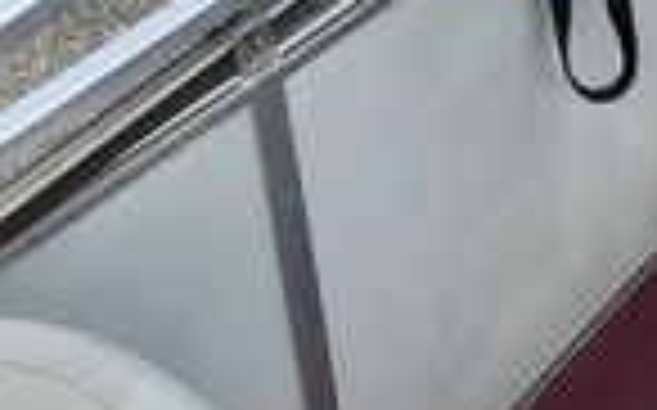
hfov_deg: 23.0
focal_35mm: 84
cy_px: -81
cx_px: 752
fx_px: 1503
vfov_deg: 15.0
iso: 25
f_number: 1.8
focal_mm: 3
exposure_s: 1/739
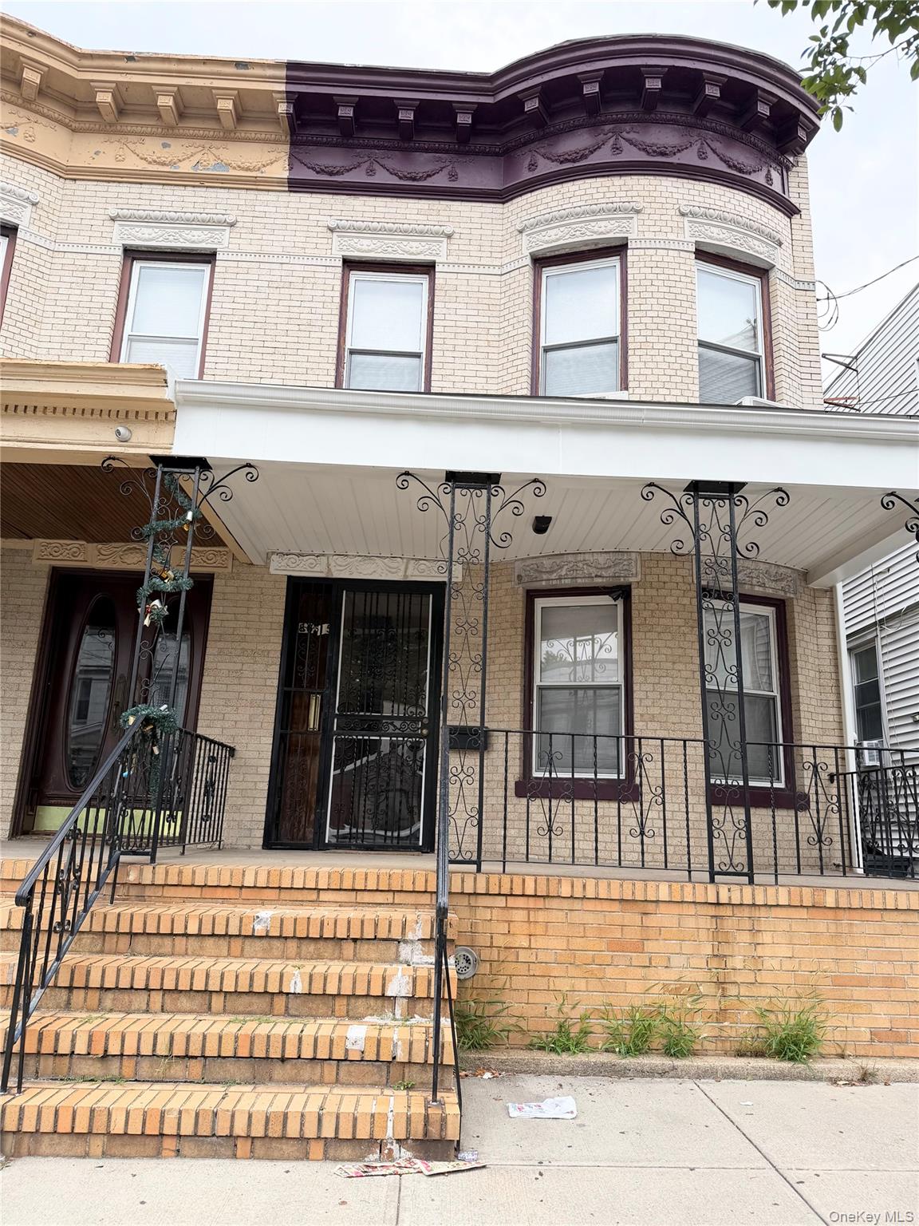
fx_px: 850
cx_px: 460
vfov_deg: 71.6
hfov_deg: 56.8
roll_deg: -1.5
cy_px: 613
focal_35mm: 24
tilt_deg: +13.3
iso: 80
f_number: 1.78
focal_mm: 6.76
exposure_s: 1/423
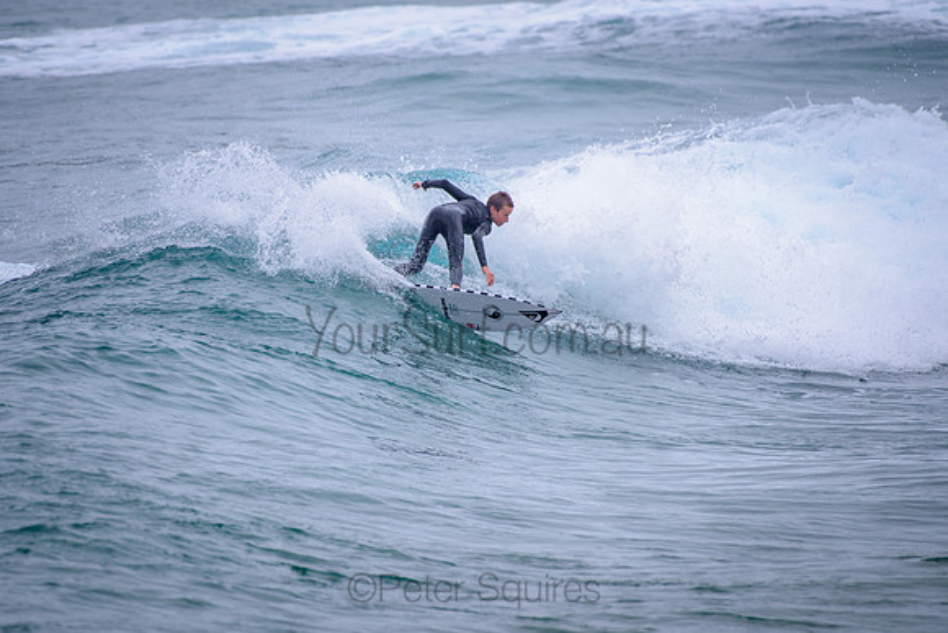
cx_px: 419
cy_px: 277
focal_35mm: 613
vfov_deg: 2.2
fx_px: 16146
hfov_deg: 3.4
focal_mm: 500
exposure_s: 1/2000
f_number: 5.6
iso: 140
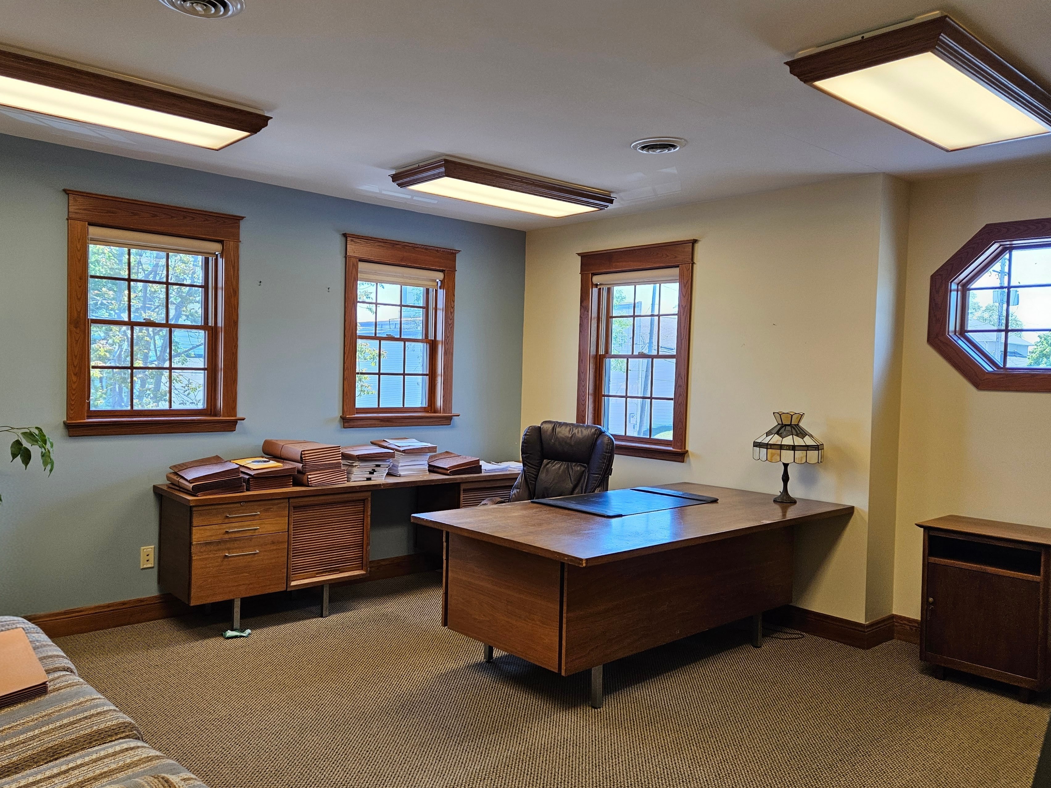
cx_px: 464
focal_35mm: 27
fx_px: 820
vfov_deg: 51.4
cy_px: 382
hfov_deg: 65.1
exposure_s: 1/120
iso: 80
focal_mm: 5.4
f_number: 1.8
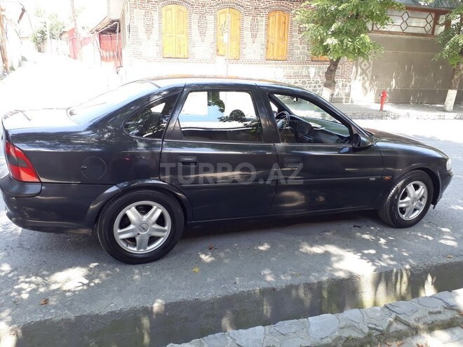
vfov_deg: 51.4
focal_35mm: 27
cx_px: 232
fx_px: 361
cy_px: 174
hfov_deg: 65.3
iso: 40
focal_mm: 3.6
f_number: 1.9
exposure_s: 1/112
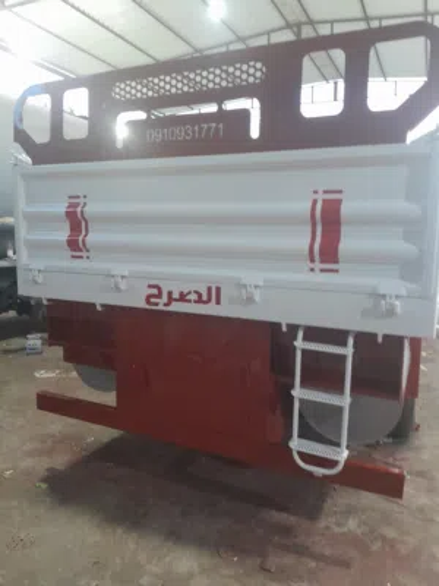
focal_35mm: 26
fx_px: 440
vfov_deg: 67.3
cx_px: 220
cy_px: 293
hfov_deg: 53.1
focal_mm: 3.98
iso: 400
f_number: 1.8
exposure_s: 1/25
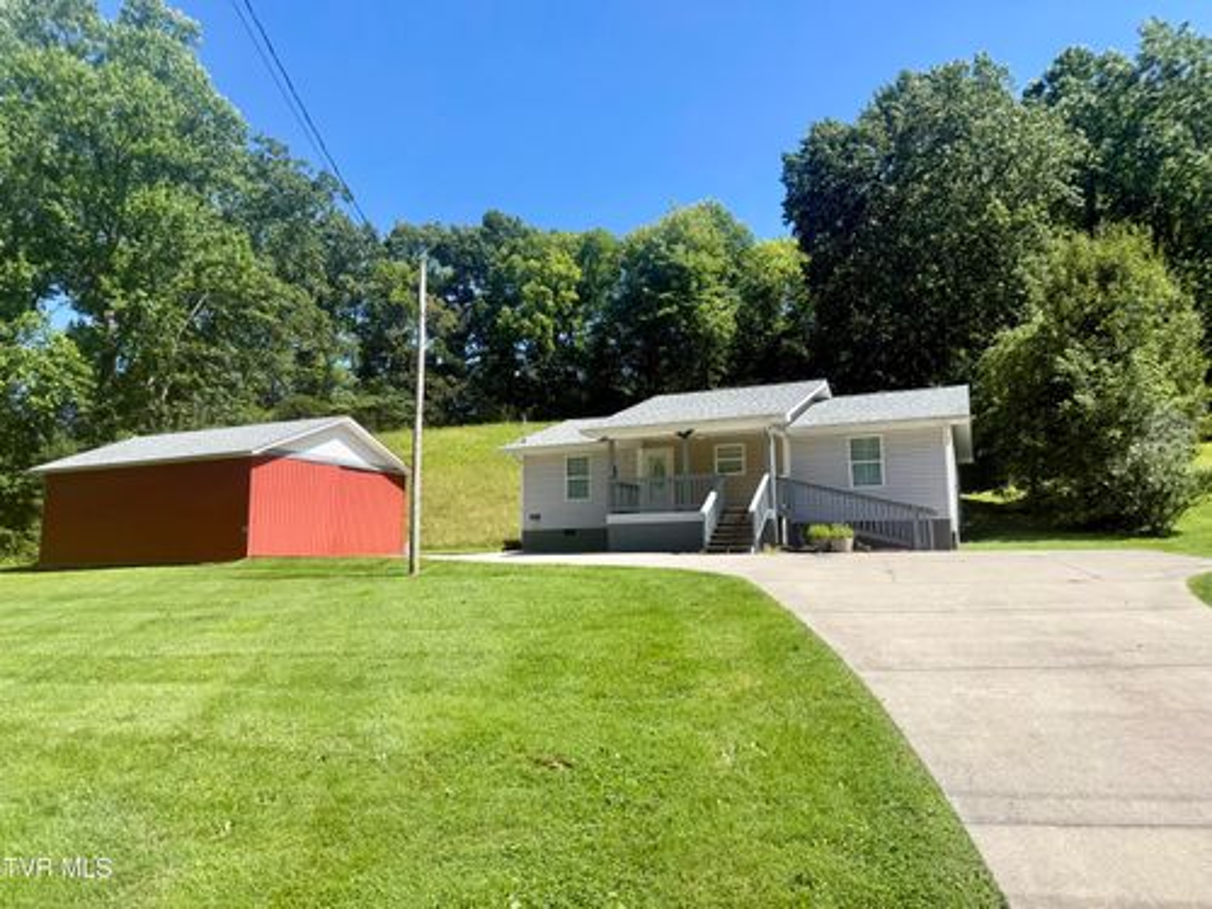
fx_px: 840
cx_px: 606
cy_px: 454
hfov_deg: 71.6
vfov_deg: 56.8
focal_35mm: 24
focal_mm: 6.76
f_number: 1.78
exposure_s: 1/2611
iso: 80
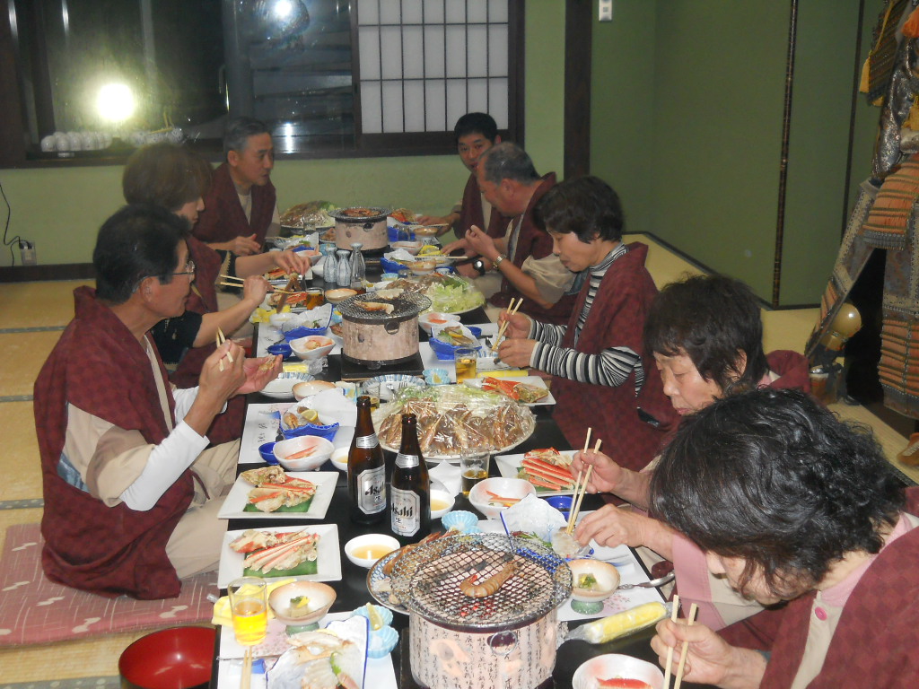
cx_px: 460
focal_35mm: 41
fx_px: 1088
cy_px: 344
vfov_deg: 35.1
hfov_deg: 45.8
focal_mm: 6.72
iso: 250
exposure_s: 1/30
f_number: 3.1
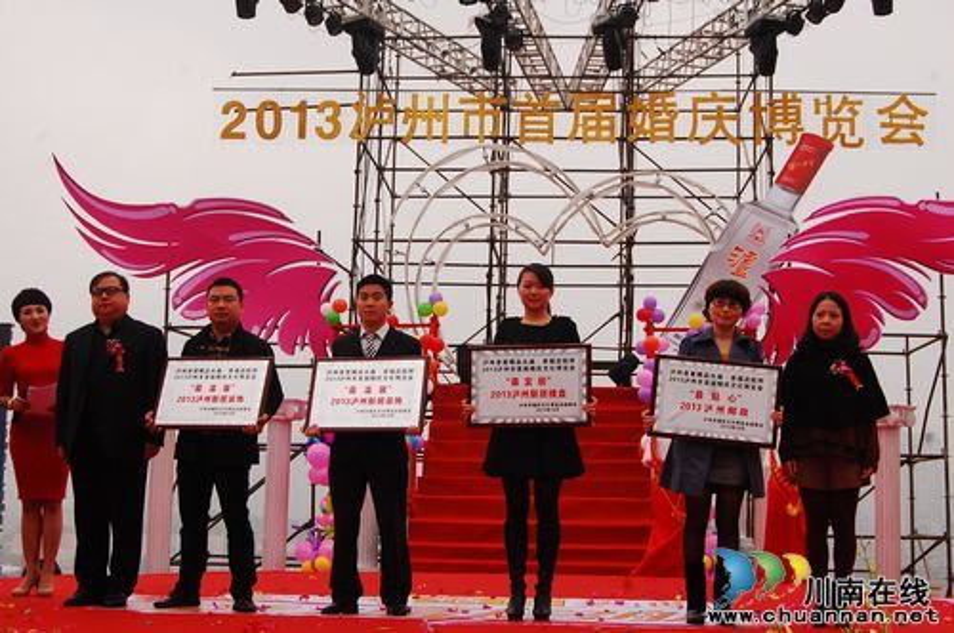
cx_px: 477
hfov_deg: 37.9
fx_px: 1389
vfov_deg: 25.7
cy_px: 316
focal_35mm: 52
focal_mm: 35
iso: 400
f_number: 9
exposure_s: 1/320
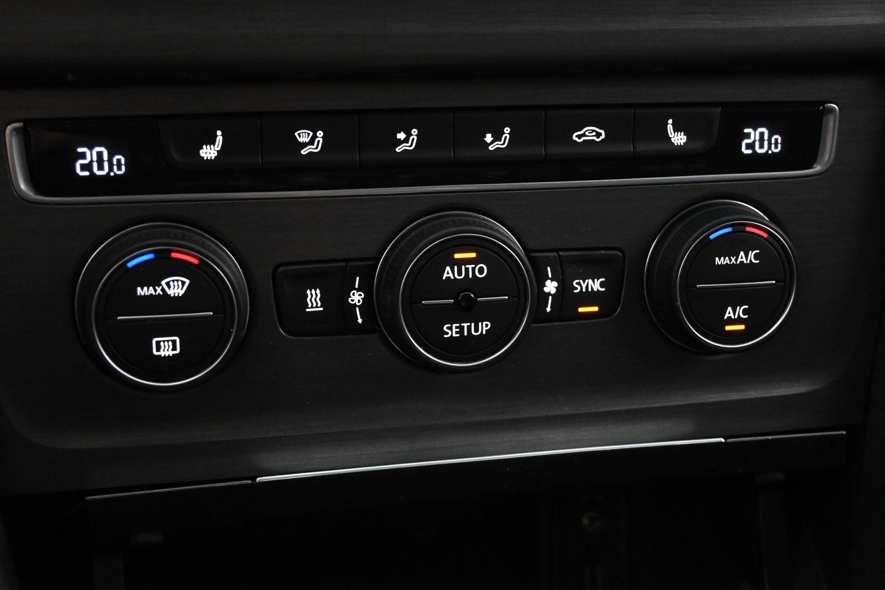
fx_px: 1198
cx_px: 442
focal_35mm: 49
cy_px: 295
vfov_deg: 27.7
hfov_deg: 40.5
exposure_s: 1/50
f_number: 5
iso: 9000
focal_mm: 32.5
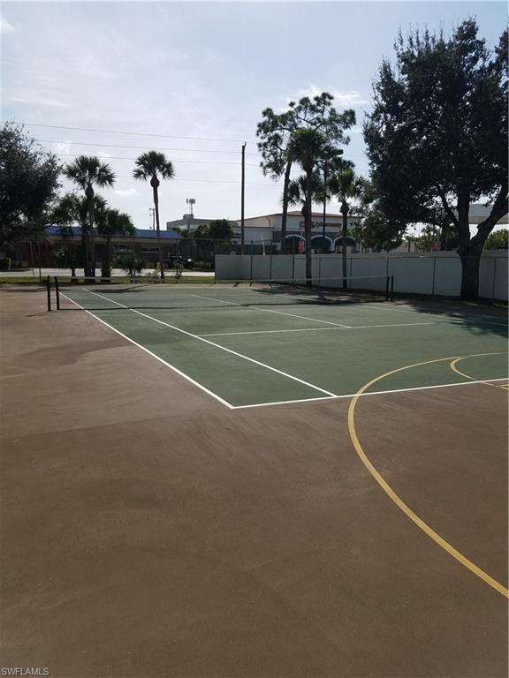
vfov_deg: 67.3
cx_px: 254
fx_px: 510
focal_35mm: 26
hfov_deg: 53.1
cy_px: 339
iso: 50
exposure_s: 1/7632
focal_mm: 4.2
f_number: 1.7
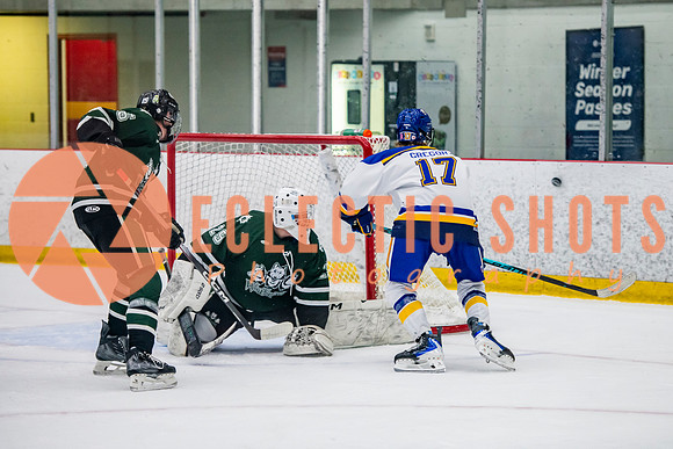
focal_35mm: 148
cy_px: 203
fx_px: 2775
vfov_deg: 9.3
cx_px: 377
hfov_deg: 13.8
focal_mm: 125
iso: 2000
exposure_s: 1/640
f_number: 3.2
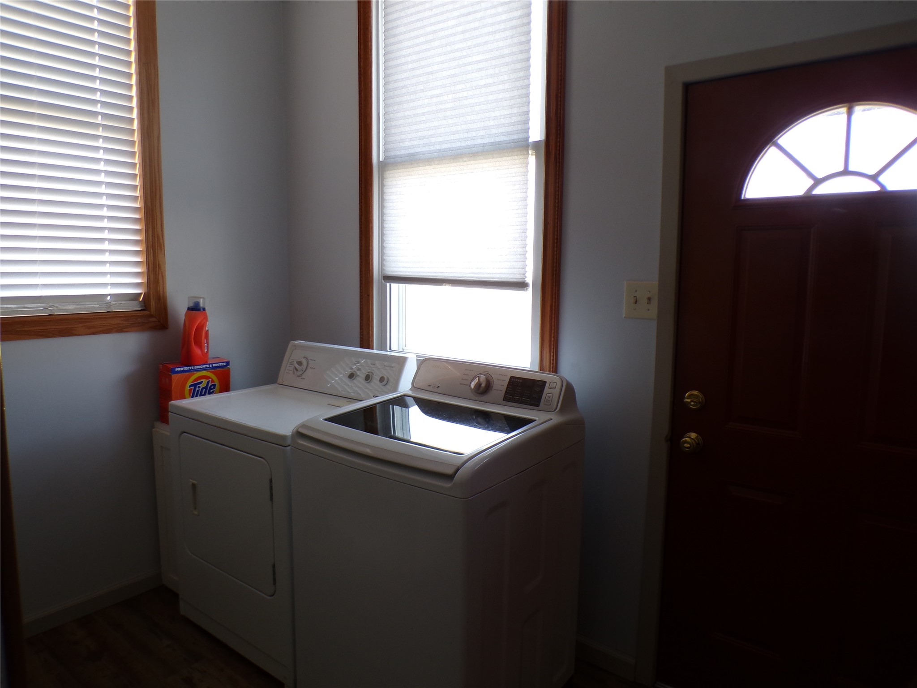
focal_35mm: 24
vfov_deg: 56.8
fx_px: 636
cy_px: 344
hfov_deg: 71.6
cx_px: 458
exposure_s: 1/45
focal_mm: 4.3
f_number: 3
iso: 100
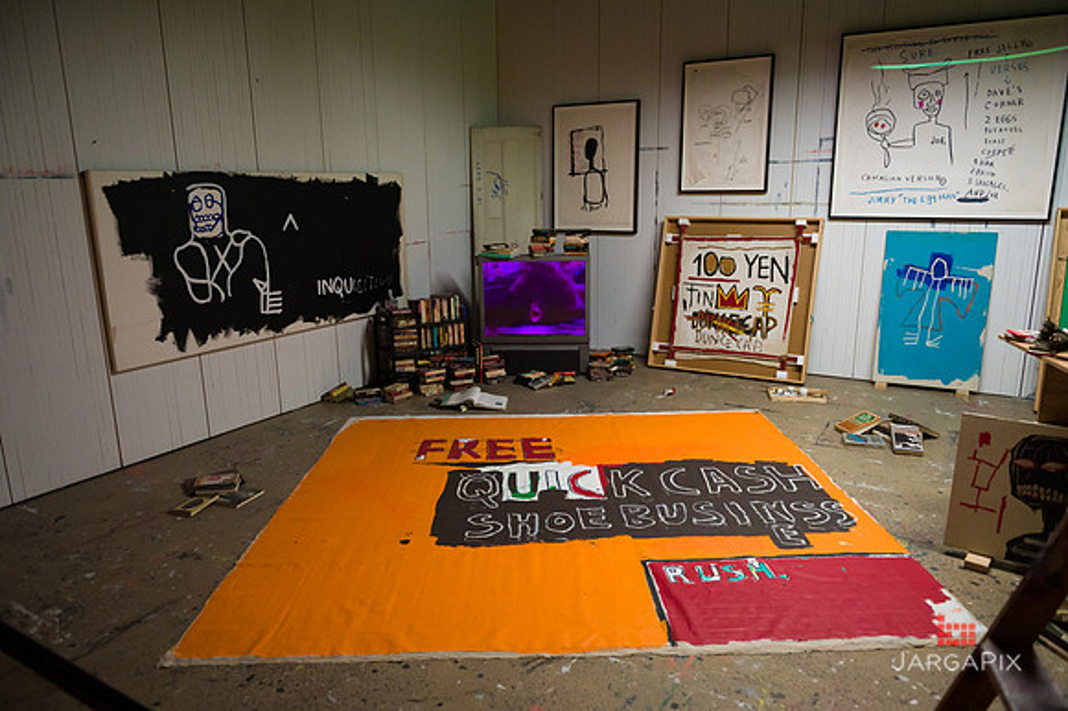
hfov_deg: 73.8
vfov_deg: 53.1
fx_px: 712
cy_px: 356
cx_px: 534
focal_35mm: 24
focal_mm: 24
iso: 3200
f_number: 3.2
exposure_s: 1/500
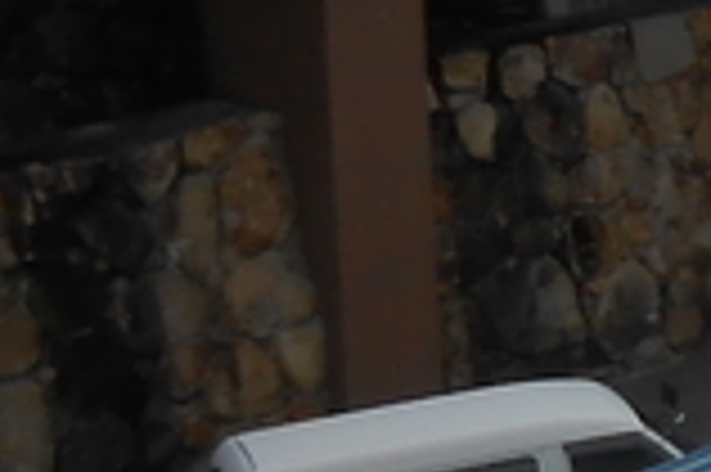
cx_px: 2133
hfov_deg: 8.4
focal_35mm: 206
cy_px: -355
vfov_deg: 6.5
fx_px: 4064
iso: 80
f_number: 3.5
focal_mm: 4.6
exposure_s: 1/800
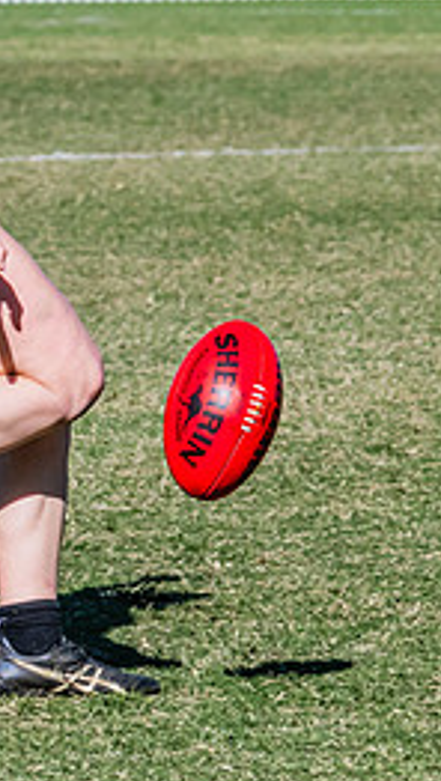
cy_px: 202
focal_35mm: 613
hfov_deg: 2.0
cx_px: 30
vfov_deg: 3.5
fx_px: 12703
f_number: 13
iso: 640
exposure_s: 1/1250
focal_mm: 170
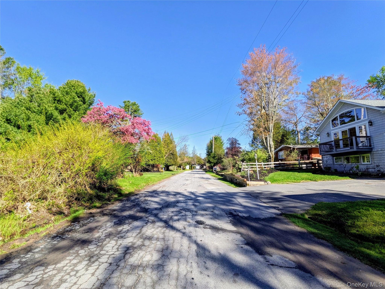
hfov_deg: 94.5
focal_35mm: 16
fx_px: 178
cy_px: 144
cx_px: 192
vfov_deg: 78.1
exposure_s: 1/833
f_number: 2.2
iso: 36
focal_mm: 2.22
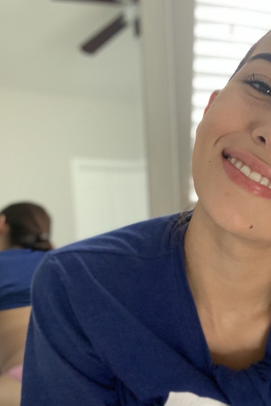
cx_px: 177
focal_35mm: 47
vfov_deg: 41.7
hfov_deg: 28.5
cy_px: 247
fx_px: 531
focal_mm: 2.87
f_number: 2.2
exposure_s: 1/40
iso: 200
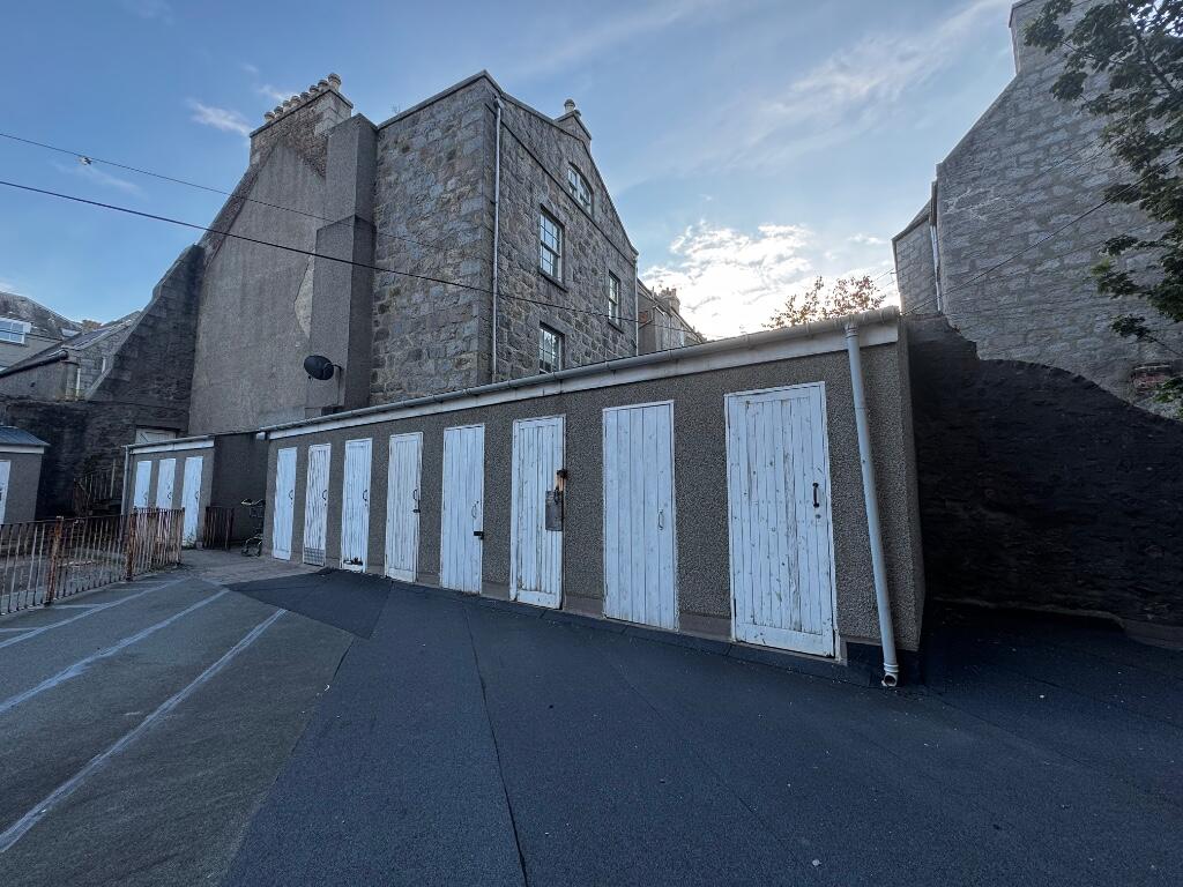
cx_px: 592
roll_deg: +0.7
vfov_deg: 85.7
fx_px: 478
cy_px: 444
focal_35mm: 14
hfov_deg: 102.1
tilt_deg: +5.5
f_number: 2.2
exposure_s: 1/151
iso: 40
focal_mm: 2.22
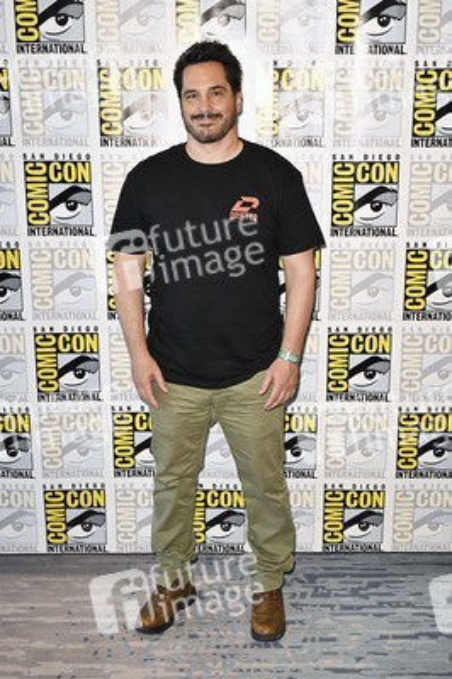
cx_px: 226
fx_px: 773
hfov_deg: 32.6
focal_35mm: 41
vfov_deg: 47.4
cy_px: 340
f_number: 4.5
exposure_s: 1/250
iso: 1250
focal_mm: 41
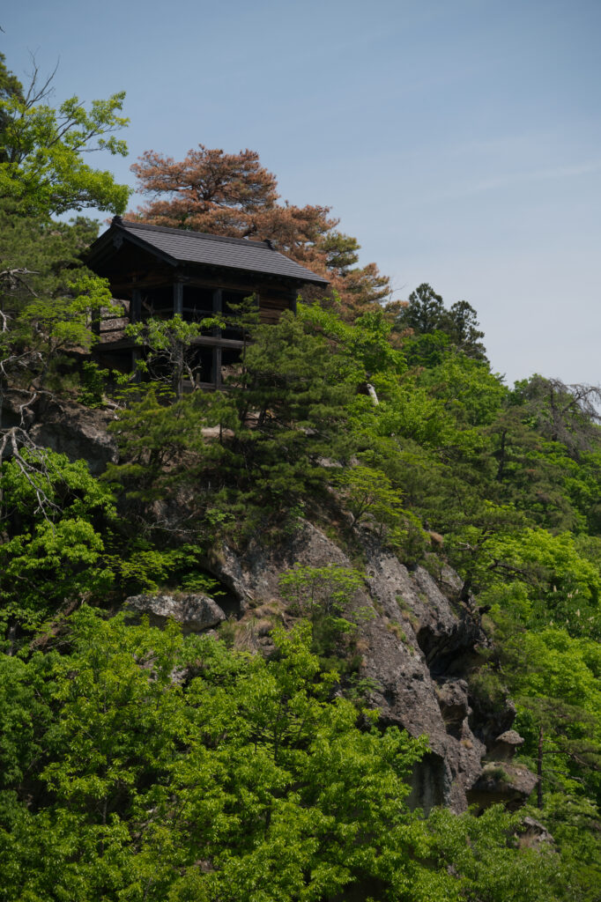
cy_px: 451
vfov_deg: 13.7
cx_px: 300
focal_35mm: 150
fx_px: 3758
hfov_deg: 9.1
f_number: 5.6
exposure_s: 1/2500
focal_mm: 150
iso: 400
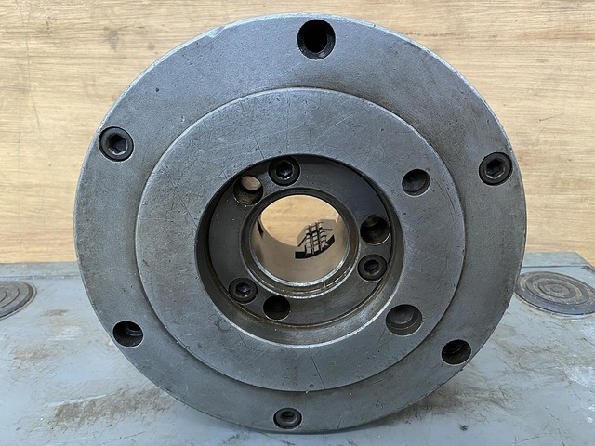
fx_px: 447
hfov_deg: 67.3
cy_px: 223
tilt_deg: -23.0
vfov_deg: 53.1
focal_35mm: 26
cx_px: 298
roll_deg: +0.7
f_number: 1.8
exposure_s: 1/60
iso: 320
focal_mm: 4.25
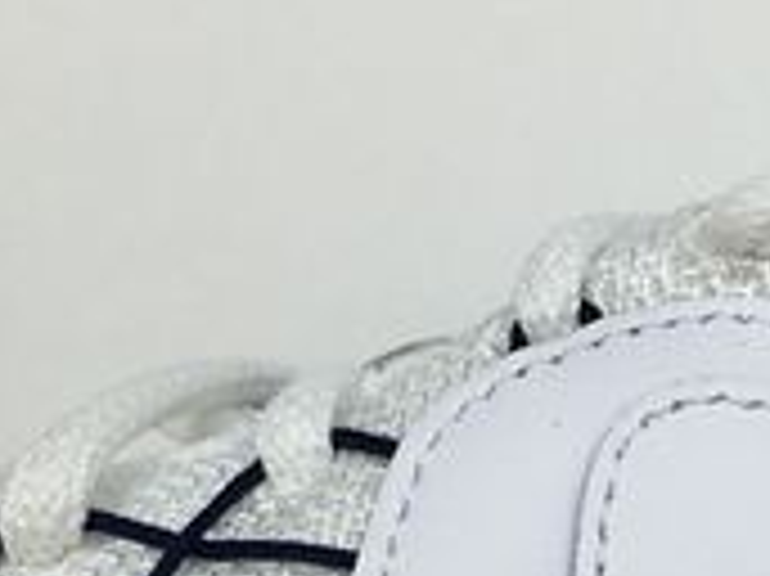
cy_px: 914
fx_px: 3023
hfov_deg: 14.4
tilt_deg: -8.8
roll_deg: +1.8
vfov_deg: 10.4
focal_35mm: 136
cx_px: 639
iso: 25
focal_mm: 4.15
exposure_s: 1/222
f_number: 2.2
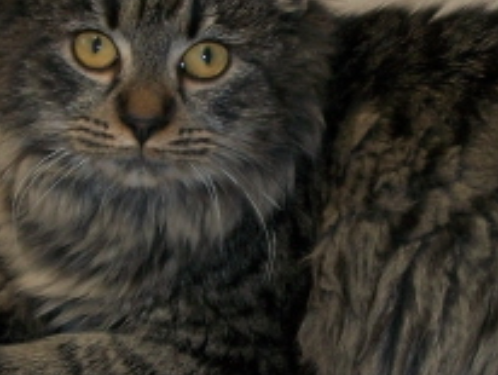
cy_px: 227
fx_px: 1786
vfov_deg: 12.0
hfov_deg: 15.9
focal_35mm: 124
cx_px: 215
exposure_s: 1/40
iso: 80
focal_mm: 7.1
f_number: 3.2
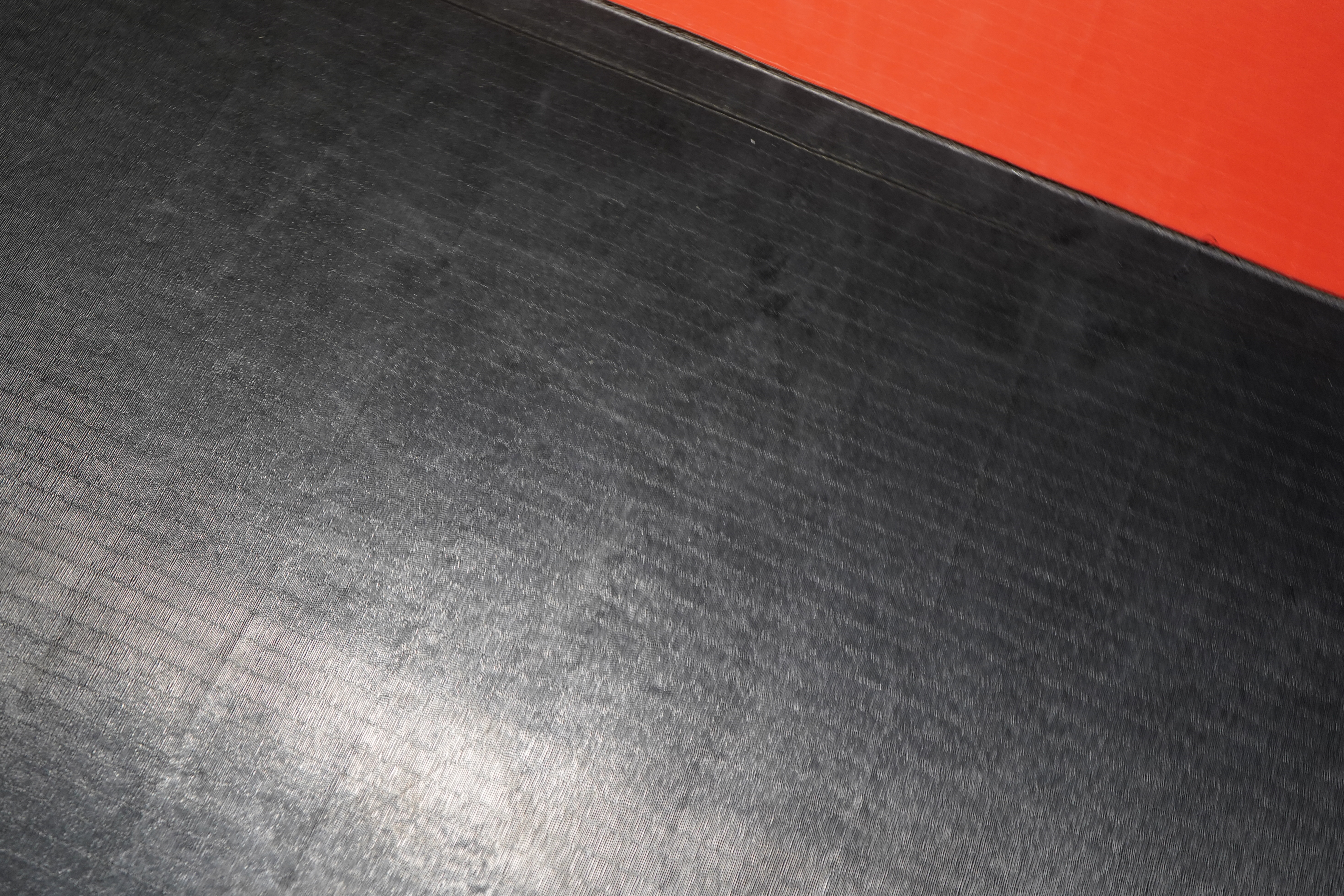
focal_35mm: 42
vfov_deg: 31.9
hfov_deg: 46.4
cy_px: 455
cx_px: 657
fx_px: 1568
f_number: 4.5
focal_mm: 41
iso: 1600
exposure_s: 1/160
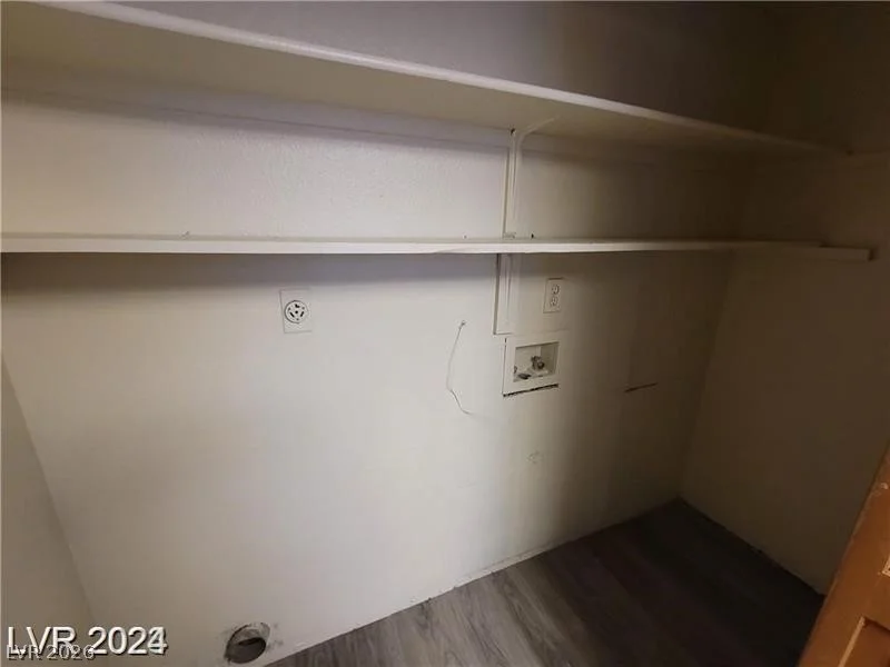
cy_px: 334
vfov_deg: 89.9
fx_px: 334
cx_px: 445
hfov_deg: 106.2
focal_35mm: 13
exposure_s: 1/30
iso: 500
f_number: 2.2
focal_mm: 2.2
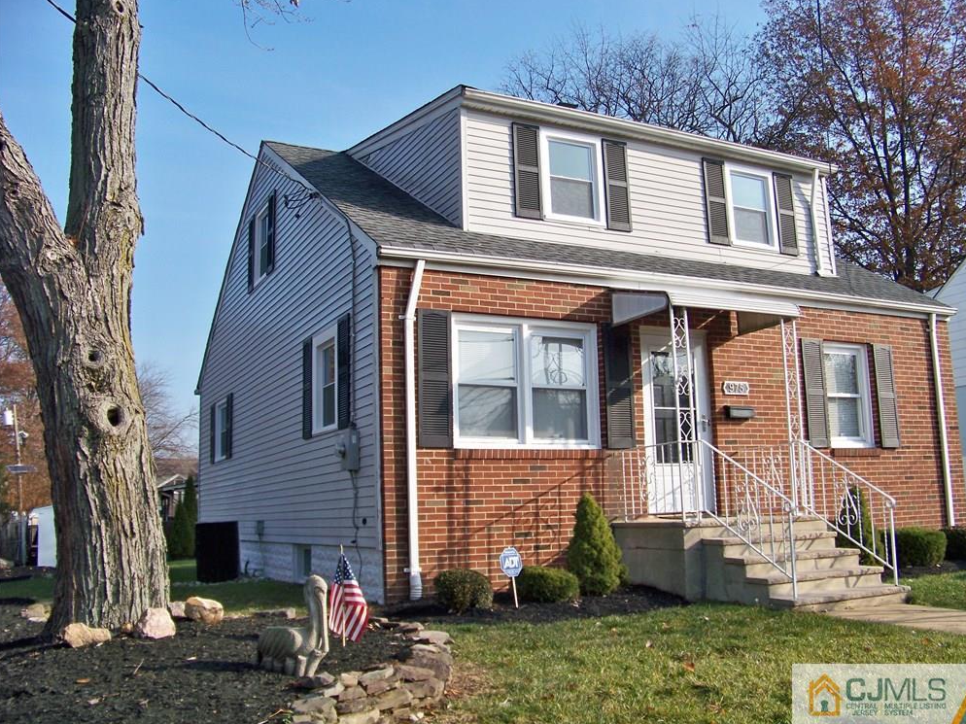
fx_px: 949
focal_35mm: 34
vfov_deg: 41.8
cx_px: 493
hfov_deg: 54.0
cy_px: 352
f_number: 2.8
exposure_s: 1/1000
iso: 80
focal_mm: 5.85
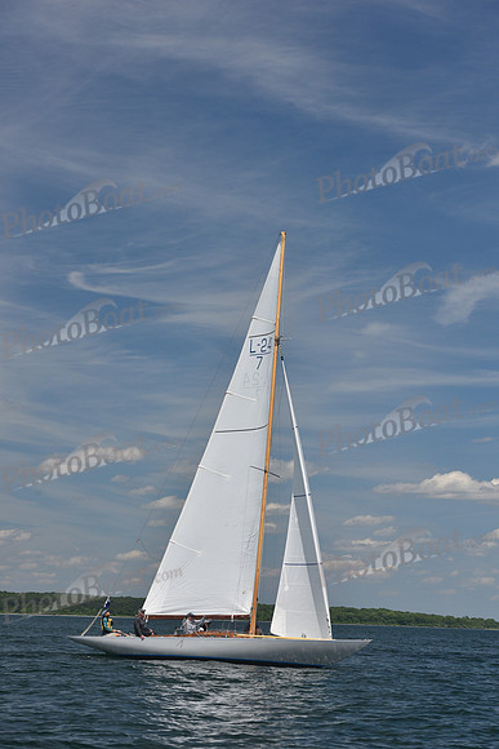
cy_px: 374
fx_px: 1974
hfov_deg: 14.4
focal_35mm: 95
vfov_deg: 21.5
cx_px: 250
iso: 320
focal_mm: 95
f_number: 8
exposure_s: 1/800
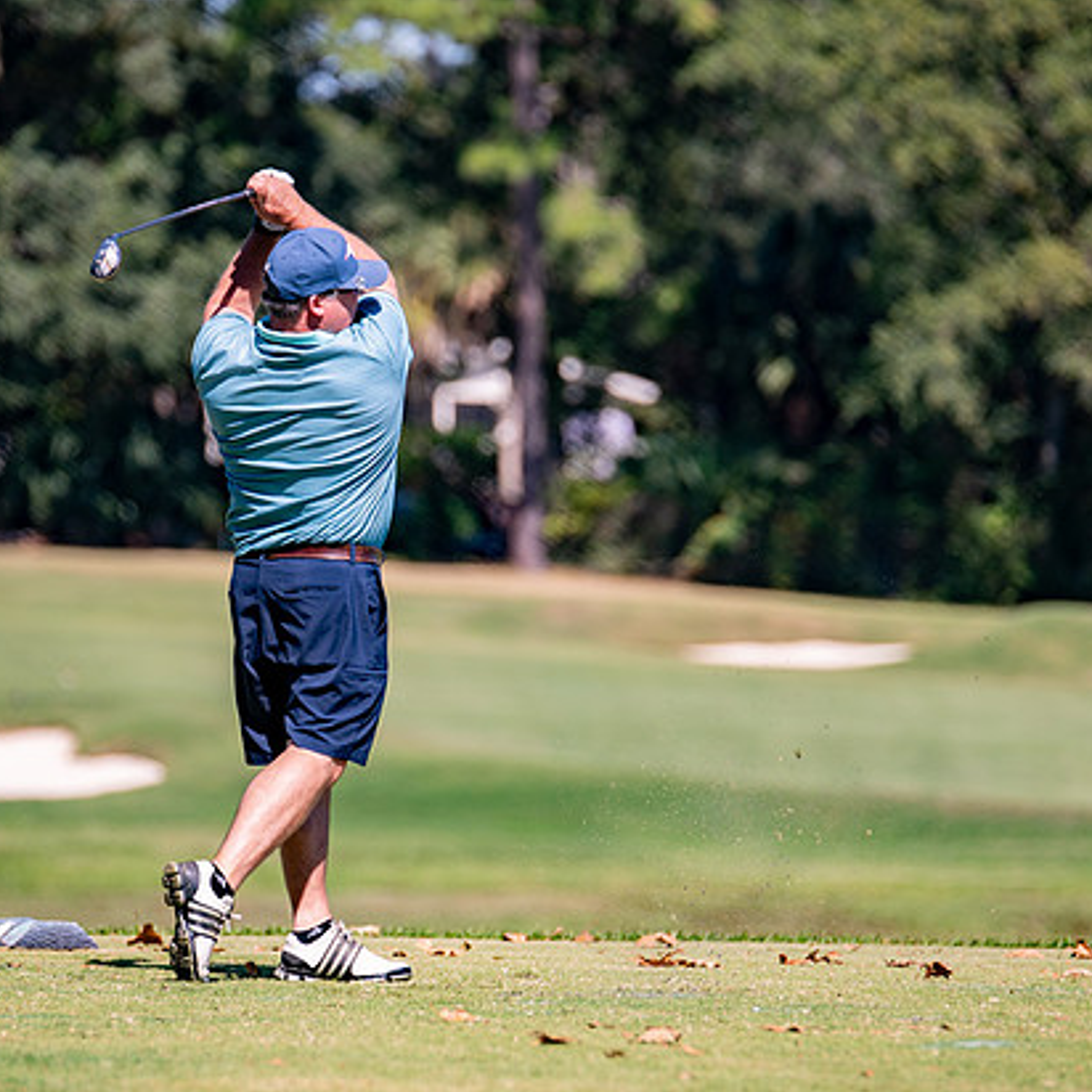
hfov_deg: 5.5
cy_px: 601
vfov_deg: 5.5
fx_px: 11314
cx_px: 410
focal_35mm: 317
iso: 100
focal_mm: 175
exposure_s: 1/1600
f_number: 2.8
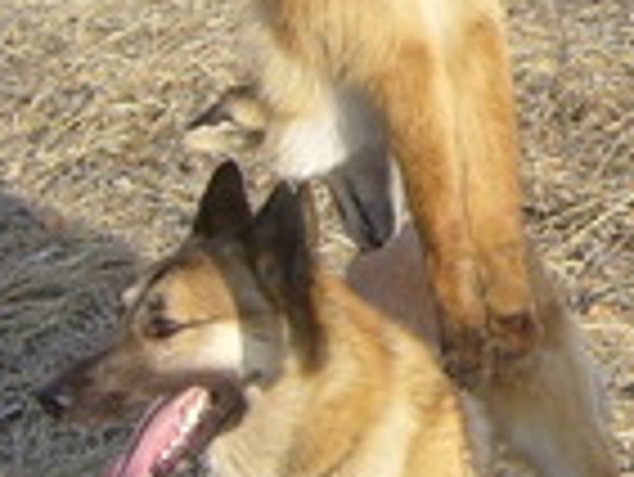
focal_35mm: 174
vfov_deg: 8.5
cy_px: -43
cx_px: 791
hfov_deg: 11.1
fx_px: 3190
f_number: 2.8
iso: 80
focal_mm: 5.8
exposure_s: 1/500
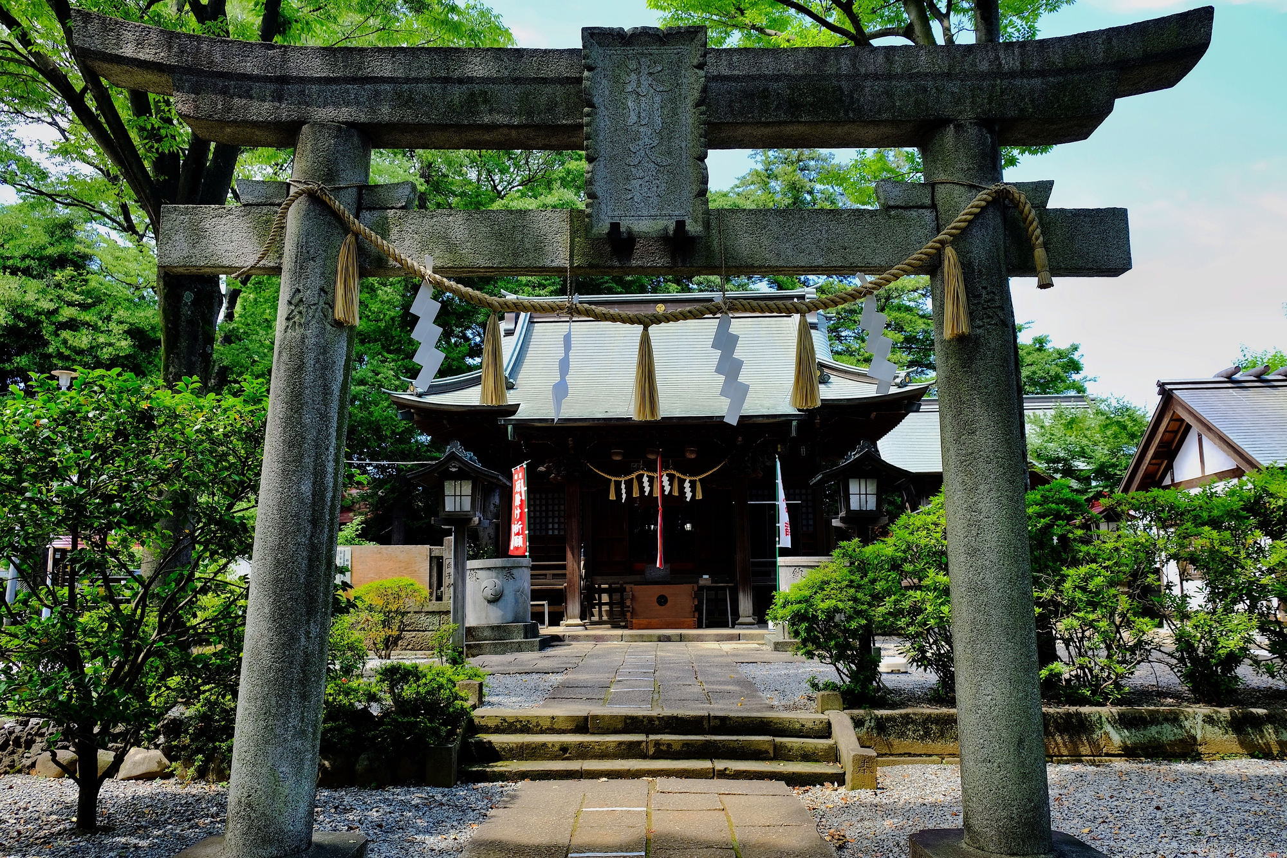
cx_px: 644
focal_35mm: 27
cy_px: 429
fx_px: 965
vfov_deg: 47.9
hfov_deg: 67.4
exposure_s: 1/200
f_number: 4.5
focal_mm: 18
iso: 200
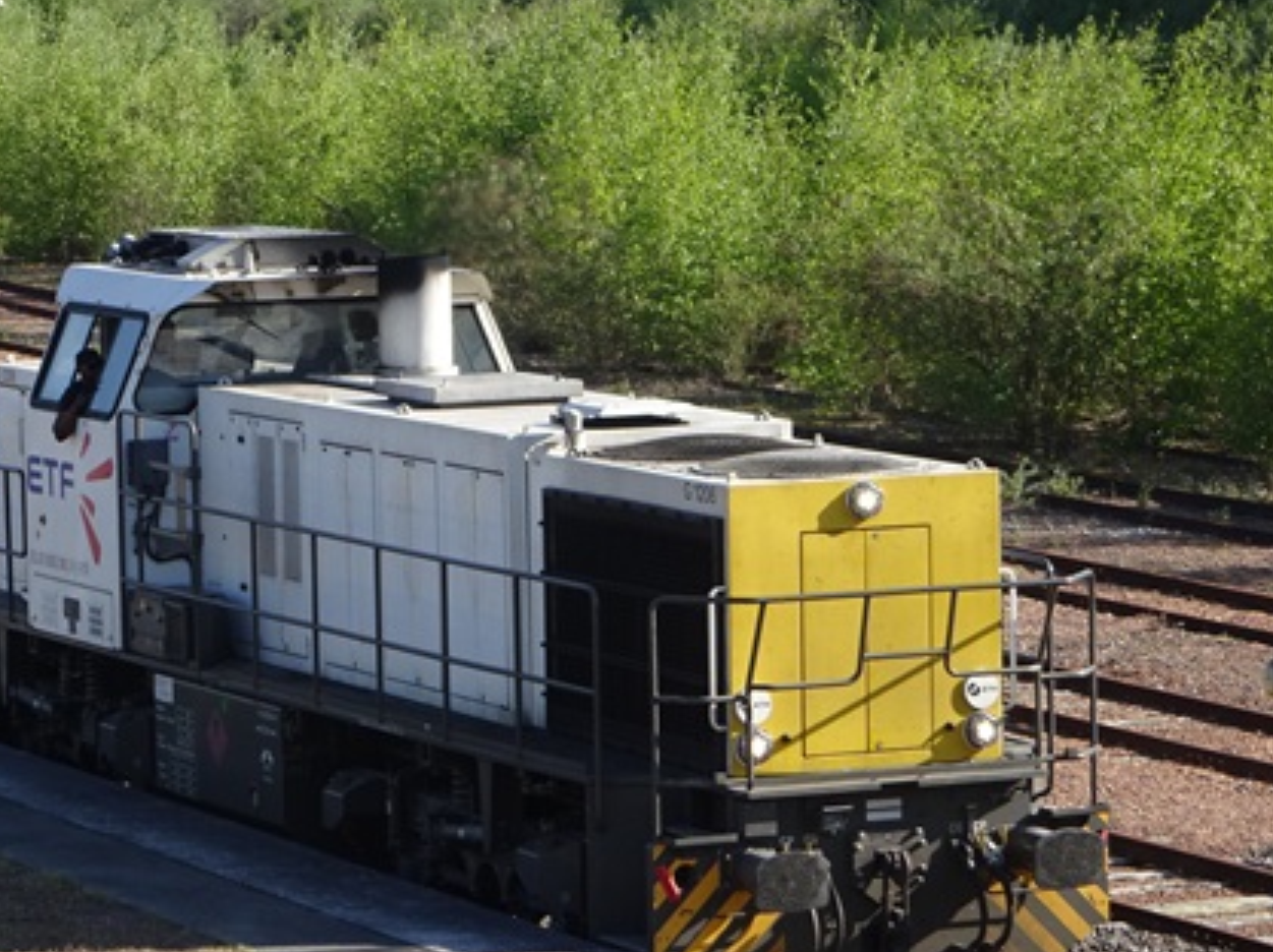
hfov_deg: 11.8
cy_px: 510
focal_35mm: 168
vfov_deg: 8.8
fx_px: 6173
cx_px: 461
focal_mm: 18.53
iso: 80
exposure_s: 1/200
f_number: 5
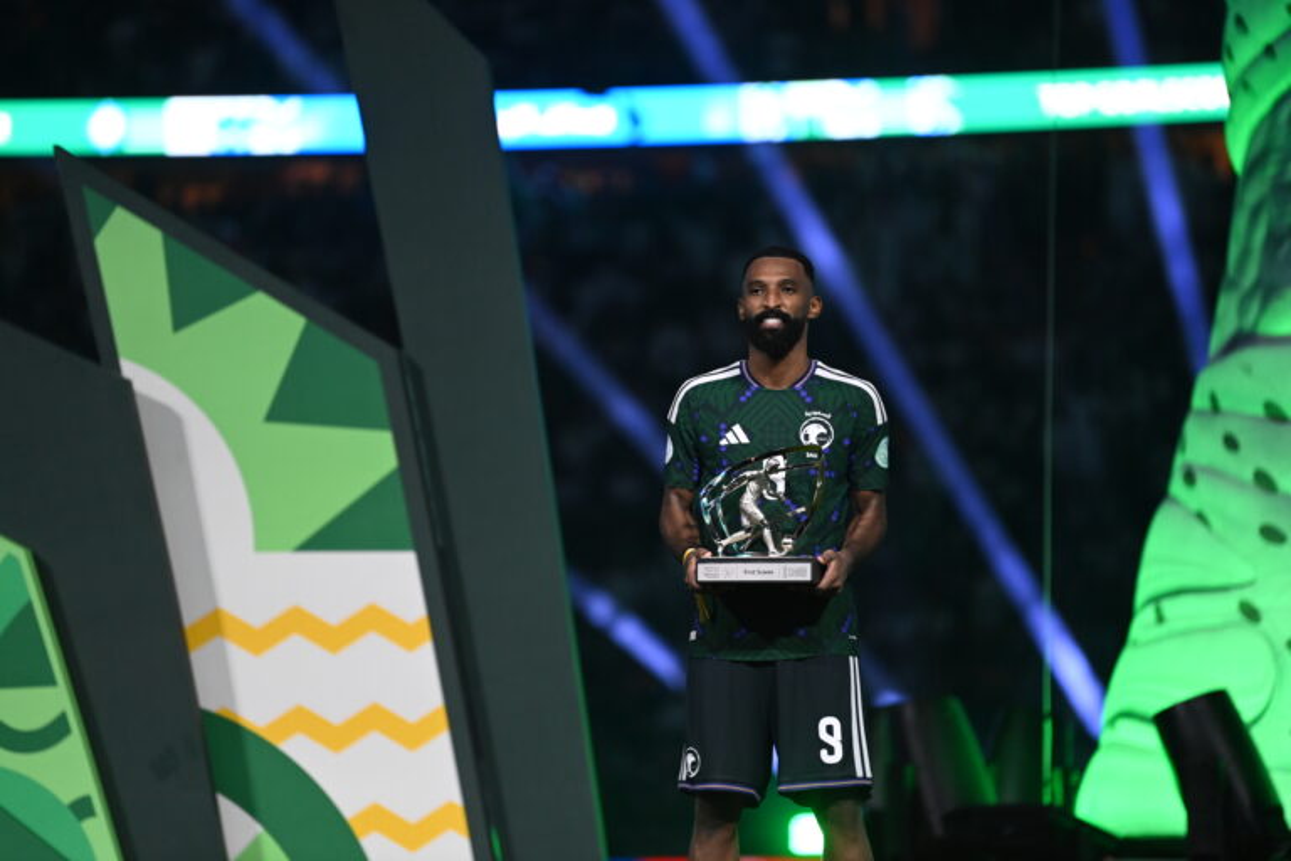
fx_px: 7172
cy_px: 430
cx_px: 646
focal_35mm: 200
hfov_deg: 10.3
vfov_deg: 6.9
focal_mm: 200
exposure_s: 1/640
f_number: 2.8
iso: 2500
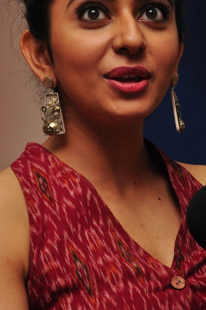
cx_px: 100
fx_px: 1257
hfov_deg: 9.4
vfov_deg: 14.1
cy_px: 139
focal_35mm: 146
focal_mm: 70
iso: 1250
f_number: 8
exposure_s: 1/125
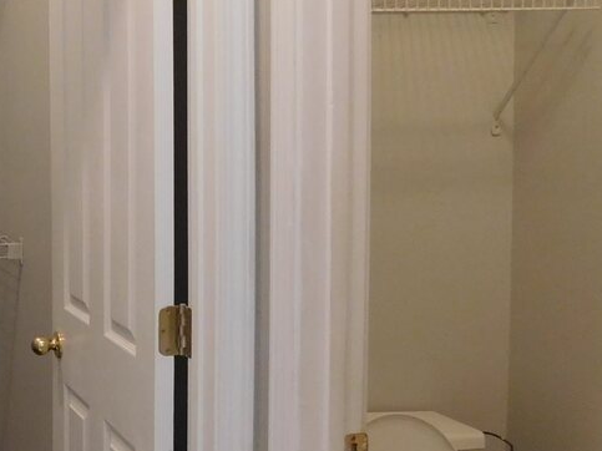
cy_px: 191
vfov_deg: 24.0
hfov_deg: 28.0
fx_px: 1061
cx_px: -106
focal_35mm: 61
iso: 250
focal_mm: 4
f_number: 3
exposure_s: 1/30
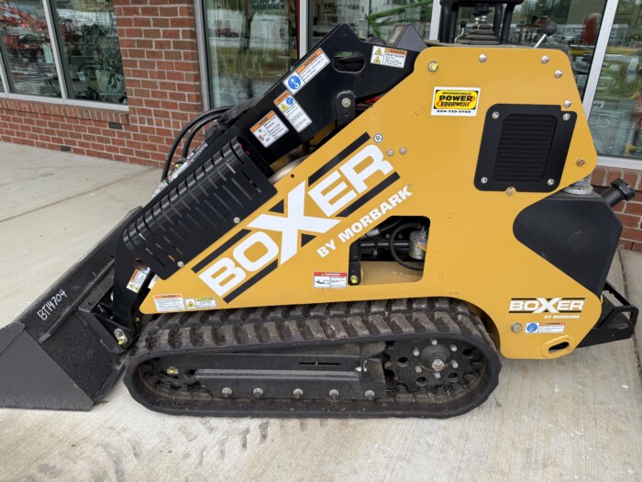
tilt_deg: -23.5
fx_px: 445
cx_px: 321
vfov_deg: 56.8
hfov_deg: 71.6
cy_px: 241
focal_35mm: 24
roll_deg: -0.7
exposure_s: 1/580
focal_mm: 6.76
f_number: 1.78
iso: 80
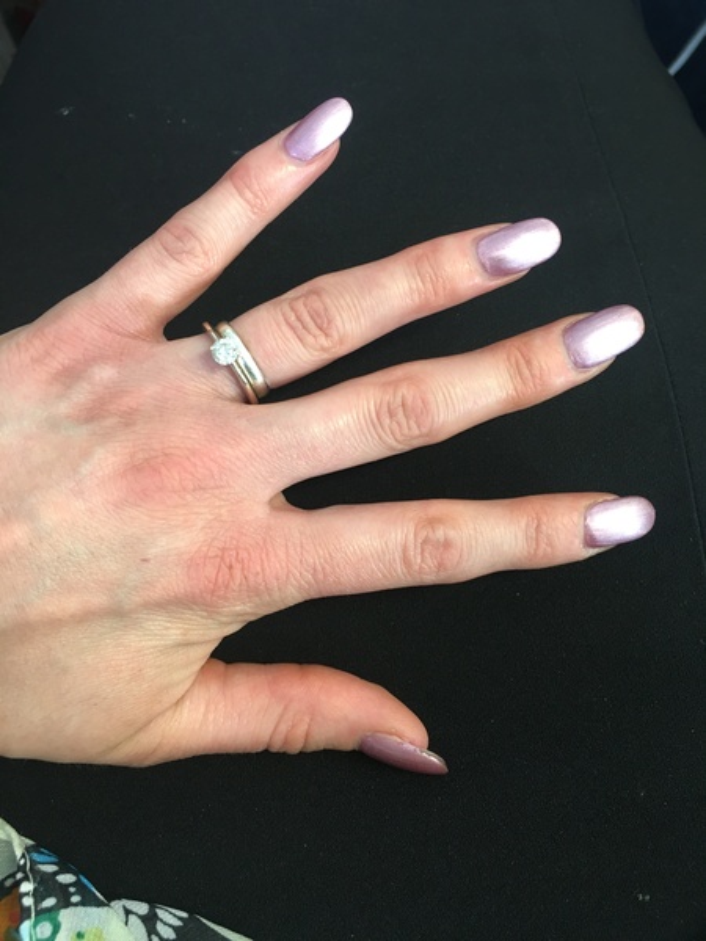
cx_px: 353
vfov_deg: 61.7
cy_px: 470
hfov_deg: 48.2
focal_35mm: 29
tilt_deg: -72.2
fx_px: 789
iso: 125
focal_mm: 4.15
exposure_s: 1/33
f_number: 2.2
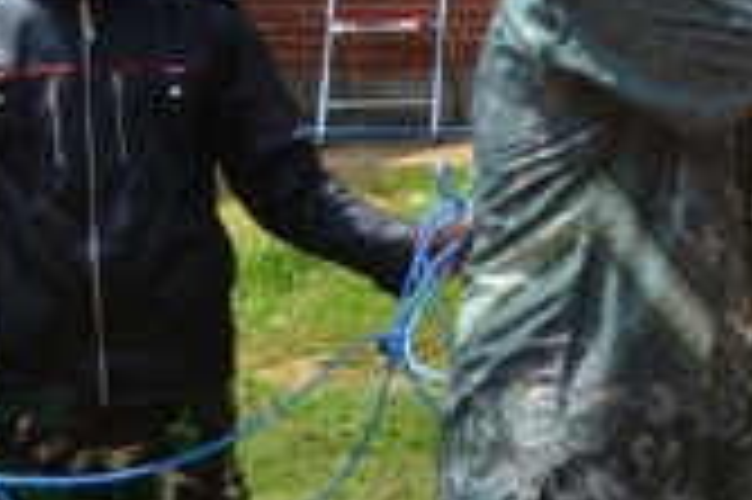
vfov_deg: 11.9
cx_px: 977
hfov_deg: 17.1
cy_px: -74
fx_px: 2358
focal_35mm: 113
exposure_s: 1/200
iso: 100
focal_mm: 28
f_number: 7.1
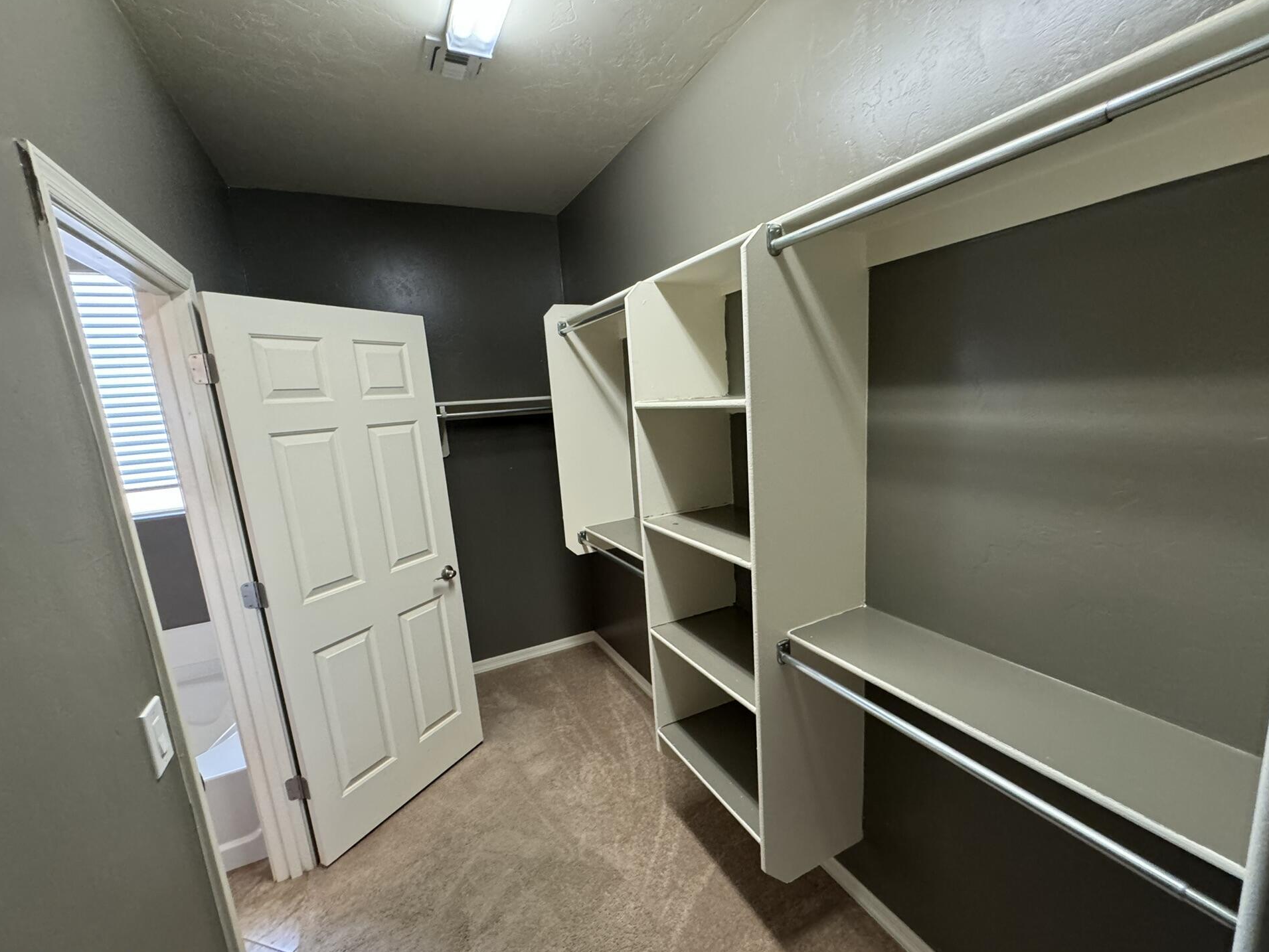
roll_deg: +3.2
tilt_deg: -7.1
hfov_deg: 98.1
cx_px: 655
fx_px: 550
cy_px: 503
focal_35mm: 15
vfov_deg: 81.7
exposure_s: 1/60
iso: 400
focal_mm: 2.22
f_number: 2.2
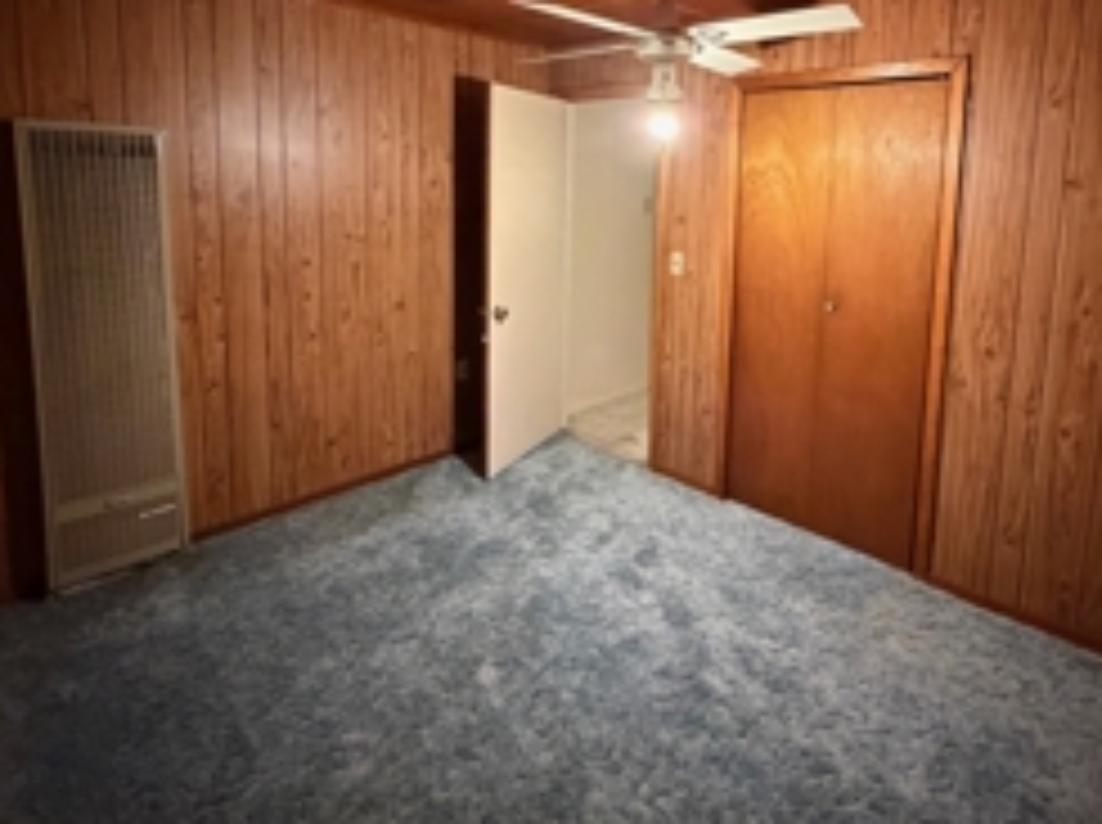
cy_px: 250
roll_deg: -1.6
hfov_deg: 78.5
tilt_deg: -6.0
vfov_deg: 61.2
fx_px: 668
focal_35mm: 21
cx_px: 636
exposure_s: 1/40
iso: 1250
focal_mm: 2.22
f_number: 2.2
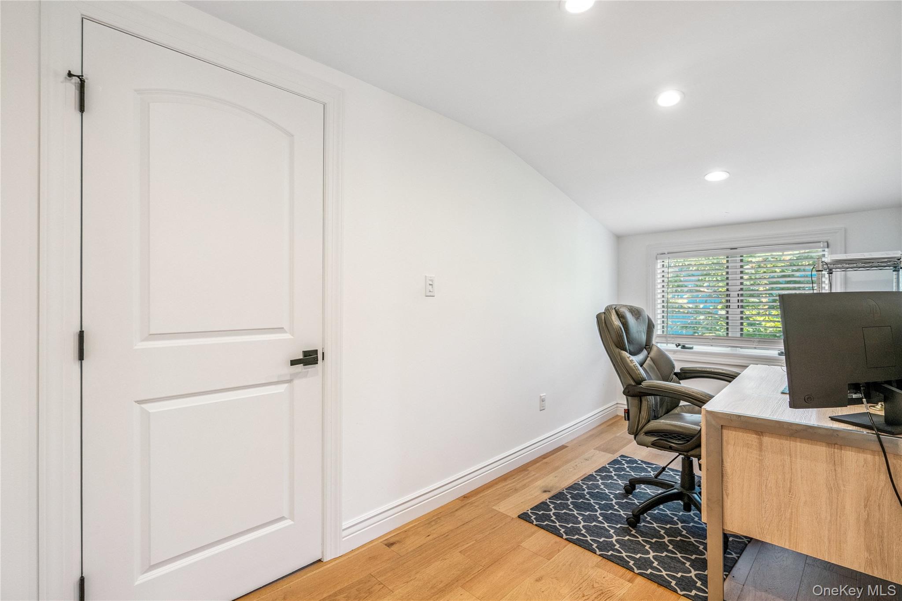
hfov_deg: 96.7
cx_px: 451
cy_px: 300
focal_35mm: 16
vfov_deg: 73.7
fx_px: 401
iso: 800
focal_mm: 16
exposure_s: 1/80
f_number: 5.6
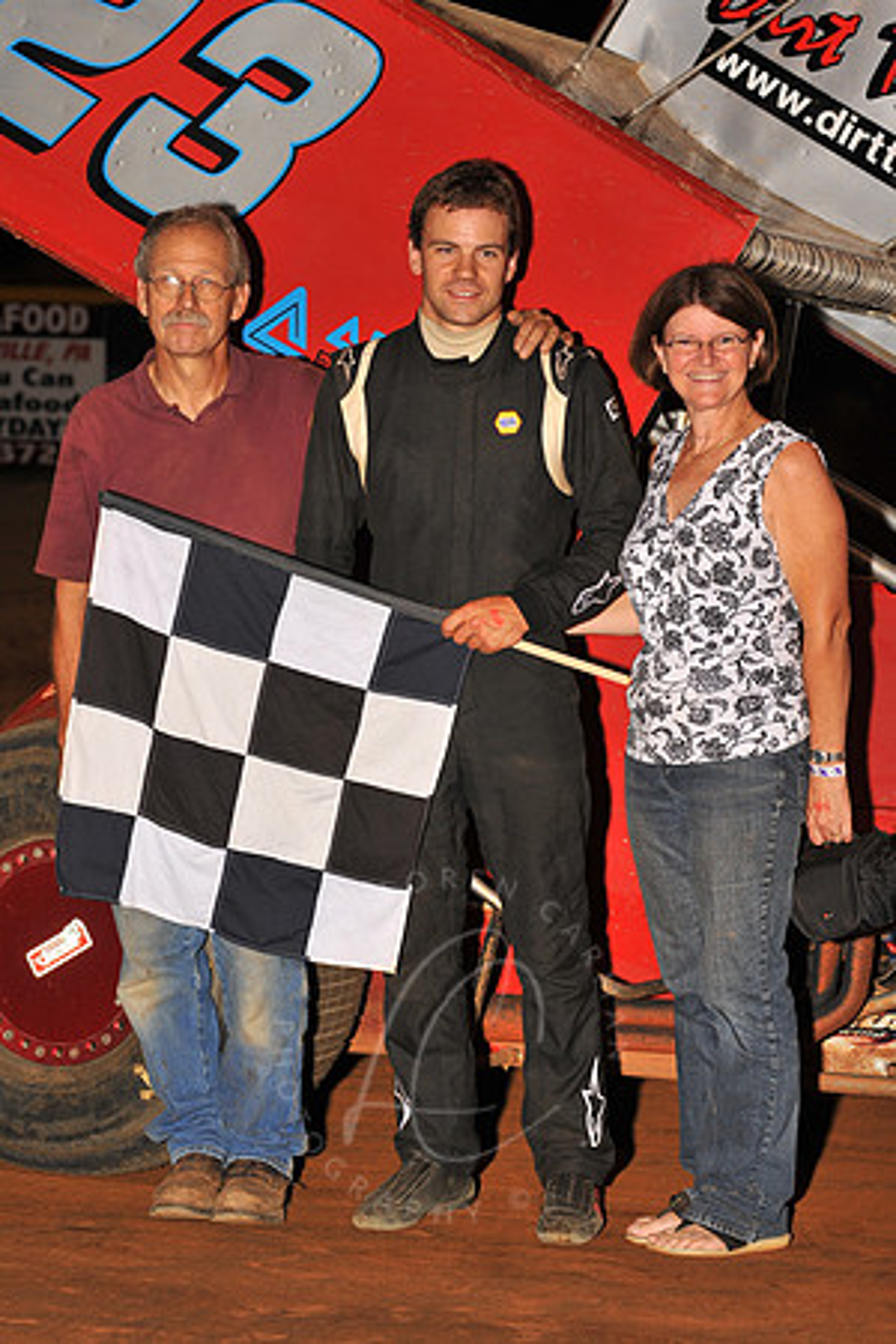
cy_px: 672
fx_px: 3920
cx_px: 448
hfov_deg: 13.0
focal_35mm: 105
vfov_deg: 19.5
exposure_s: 1/320
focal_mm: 105
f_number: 6.3
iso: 500
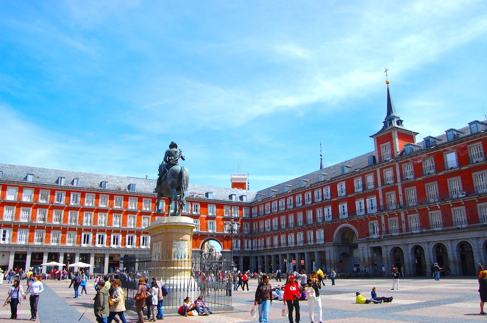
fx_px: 365
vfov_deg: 47.8
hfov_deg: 67.4
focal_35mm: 27
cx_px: 244
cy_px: 162
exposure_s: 1/400
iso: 200
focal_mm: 18
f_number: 7.1
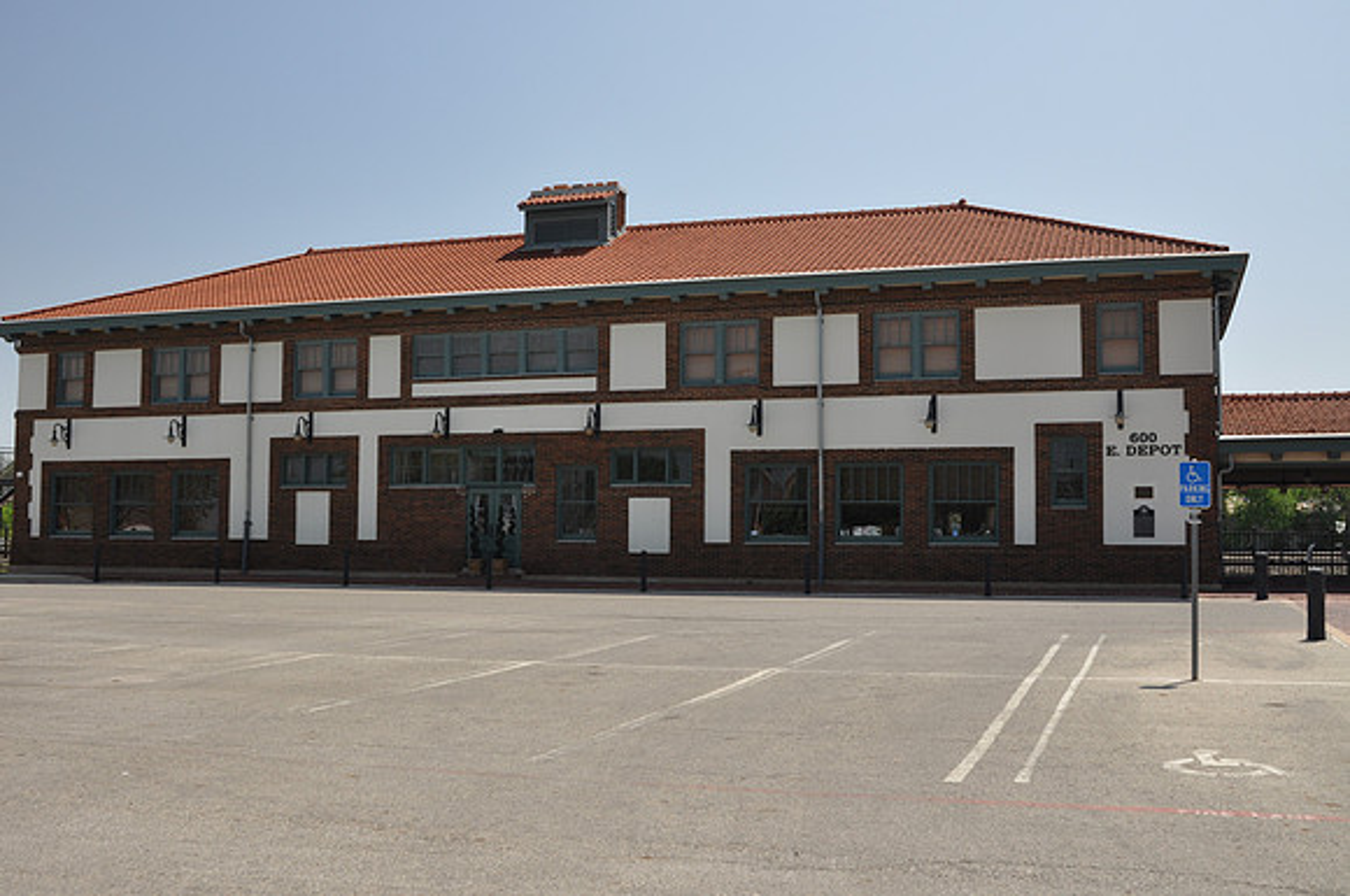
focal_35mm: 36
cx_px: 675
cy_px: 448
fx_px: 1348
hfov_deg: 53.2
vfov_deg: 36.8
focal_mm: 24
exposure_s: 1/125
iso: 200
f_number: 5.6
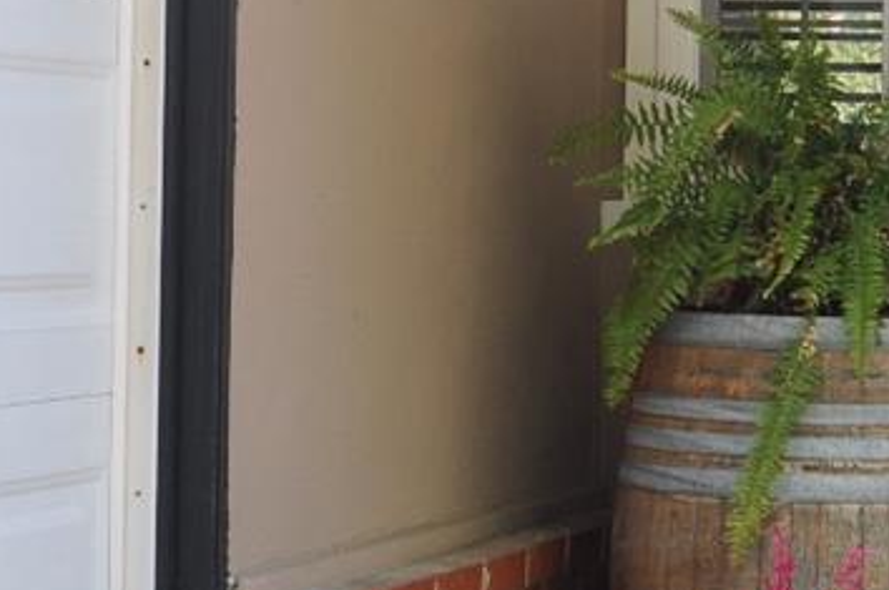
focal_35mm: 140
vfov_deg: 9.8
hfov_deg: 14.0
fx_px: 3452
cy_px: 270
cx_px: 1210
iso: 200
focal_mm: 22
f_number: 6.3
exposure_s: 1/40
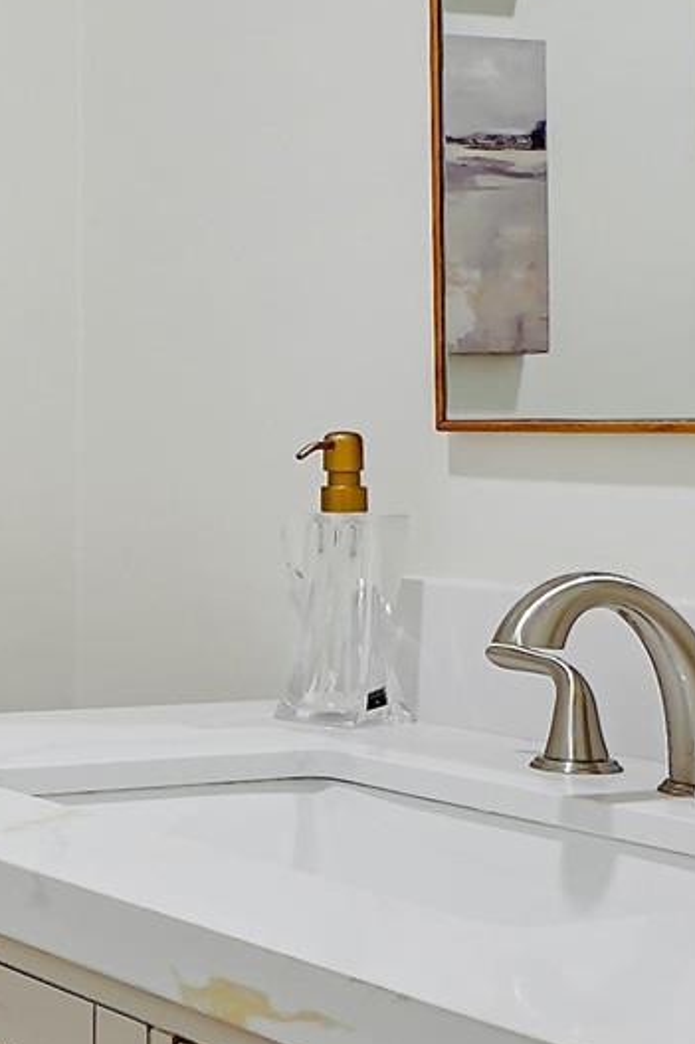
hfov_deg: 17.8
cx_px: -277
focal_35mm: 70
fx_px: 2028
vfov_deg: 28.8
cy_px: 420
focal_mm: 11
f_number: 10
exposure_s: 1/4
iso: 200
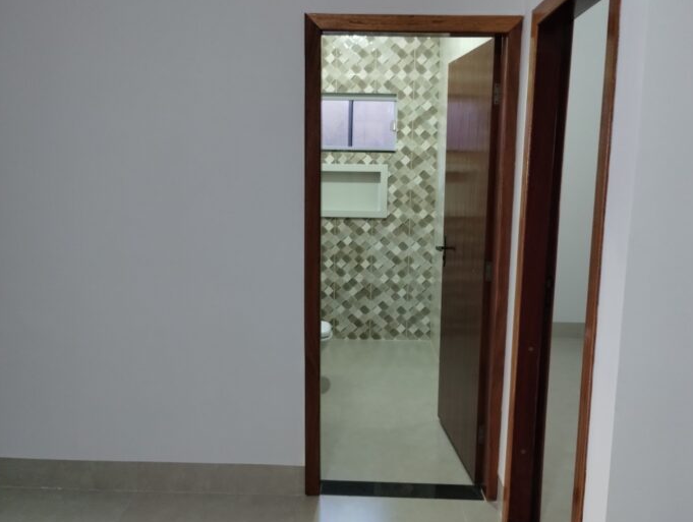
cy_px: 253
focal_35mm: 30
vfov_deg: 46.9
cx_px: 362
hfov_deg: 59.9
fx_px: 602
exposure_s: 1/30
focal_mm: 4.27
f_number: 1.8
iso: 734
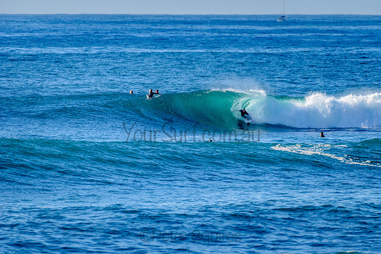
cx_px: 234
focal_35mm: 613
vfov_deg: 2.2
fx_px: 6491
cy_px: 108
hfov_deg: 3.4
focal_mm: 500
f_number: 5.6
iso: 250
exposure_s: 1/2000
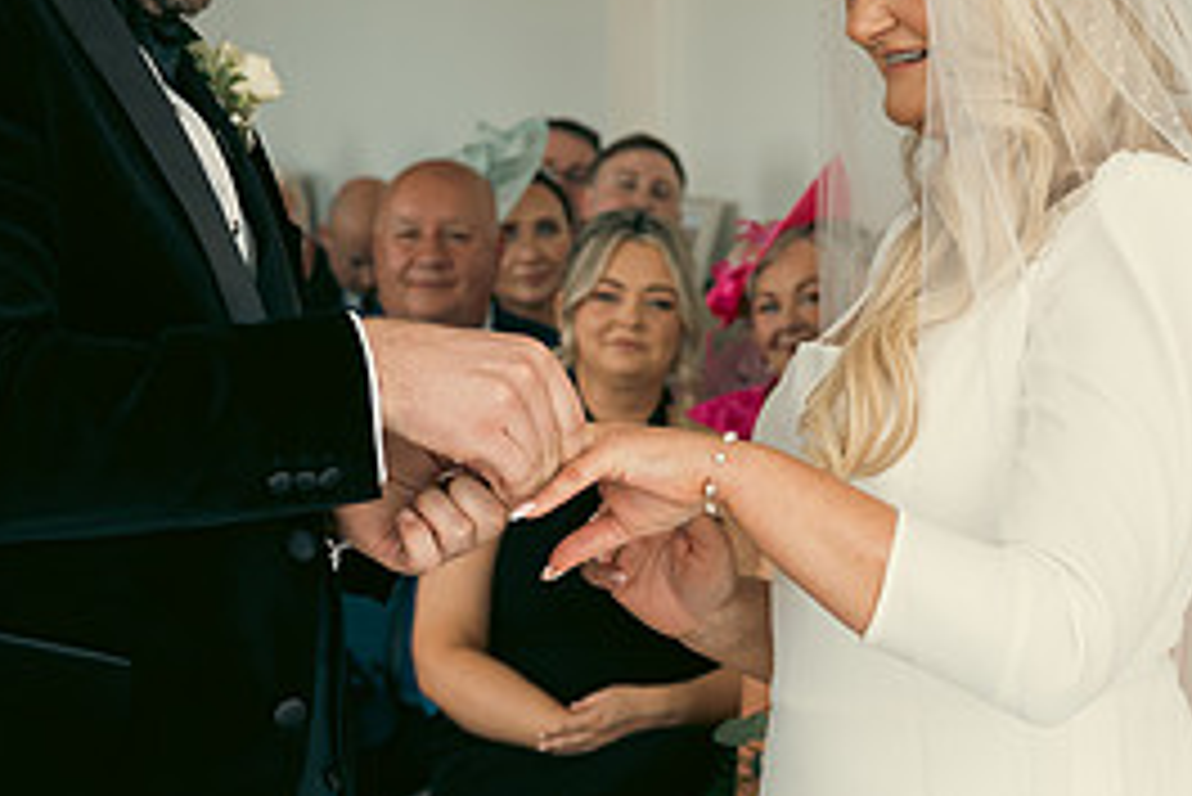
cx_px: 535
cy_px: 295
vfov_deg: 13.0
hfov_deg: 19.4
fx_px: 3478
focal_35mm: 105
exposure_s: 1/160
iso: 320
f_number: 3.5
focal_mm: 32
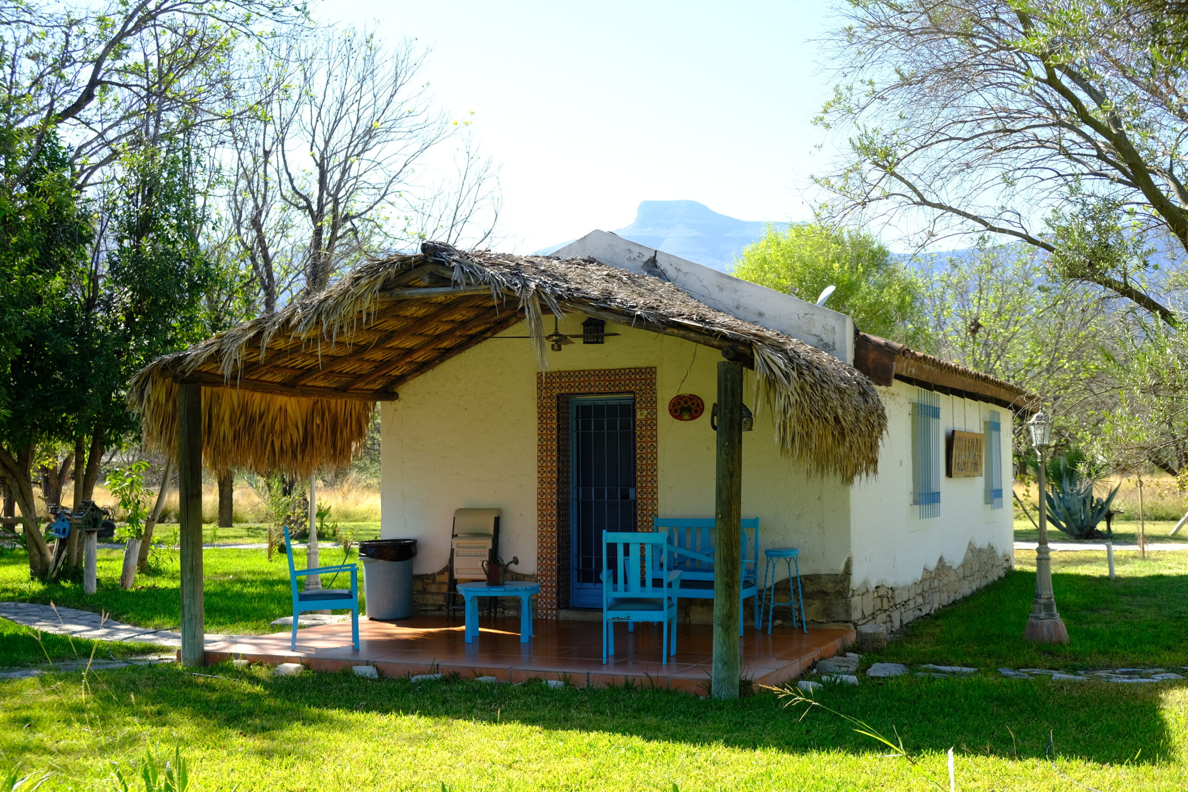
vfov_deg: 31.9
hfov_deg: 46.4
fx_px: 1386
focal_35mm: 42
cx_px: 594
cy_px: 396
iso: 320
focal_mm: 27.7
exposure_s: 1/640
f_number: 4
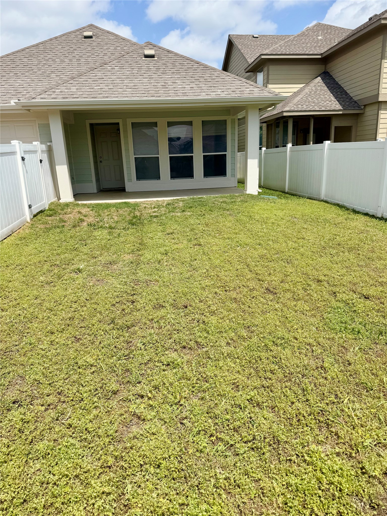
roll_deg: +2.9
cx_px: 194
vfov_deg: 71.6
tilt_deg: -15.2
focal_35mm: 24
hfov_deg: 56.8
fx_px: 358
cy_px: 258
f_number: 1.78
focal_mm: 6.76
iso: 80
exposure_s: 1/5814
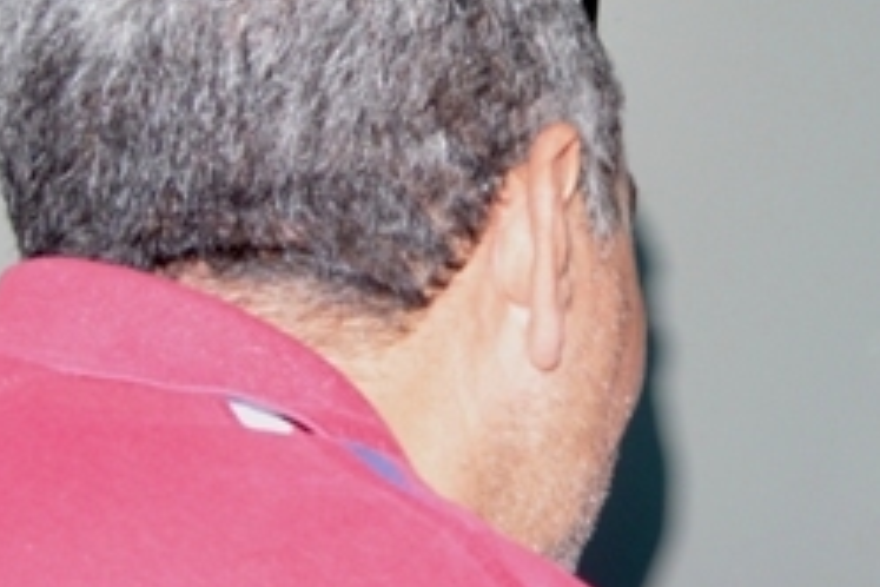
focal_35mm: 77
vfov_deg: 17.6
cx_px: 968
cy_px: 476
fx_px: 1882
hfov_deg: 24.5
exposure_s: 1/125
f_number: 8
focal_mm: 20
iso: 400
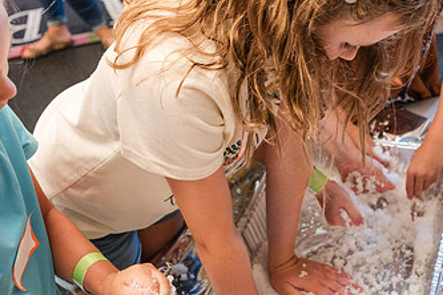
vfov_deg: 24.4
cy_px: 83
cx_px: 241
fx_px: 677
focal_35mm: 55
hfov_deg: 36.2
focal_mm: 30
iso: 2500
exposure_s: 1/125
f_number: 4
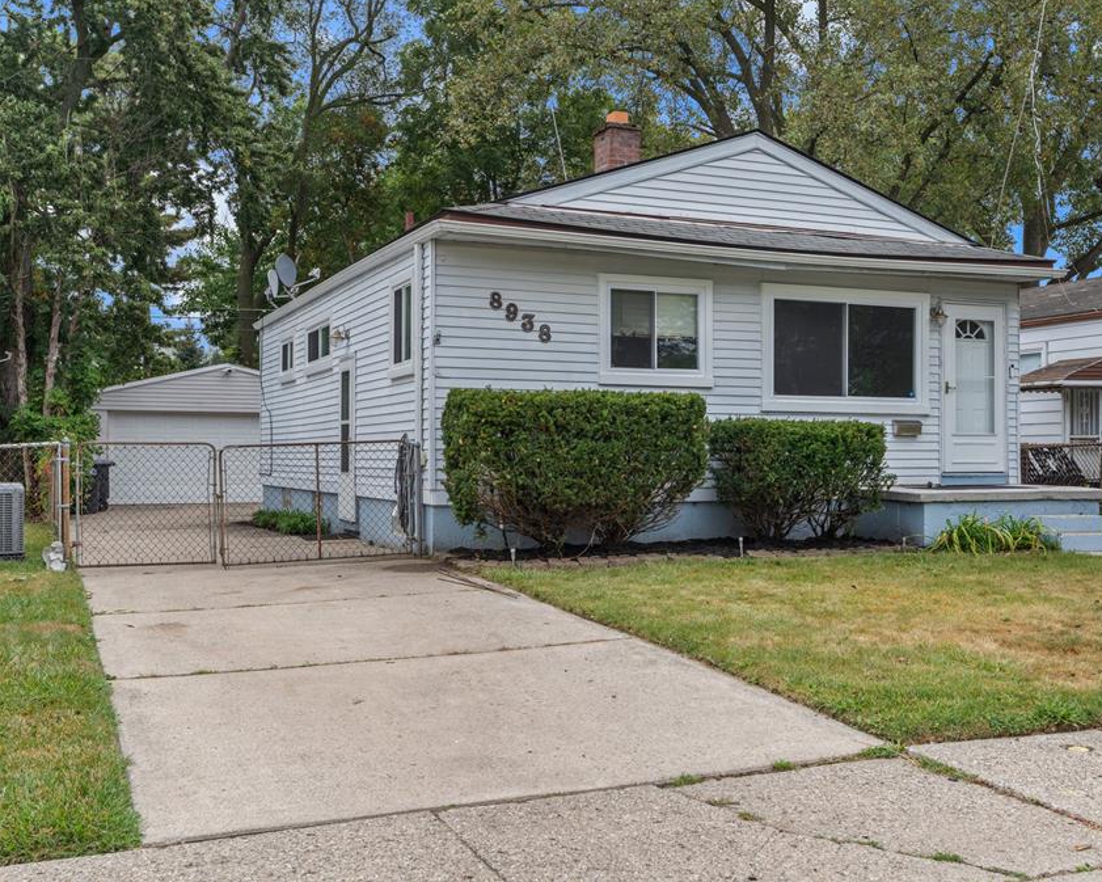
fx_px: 1305
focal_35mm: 40
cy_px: 438
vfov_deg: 37.3
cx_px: 670
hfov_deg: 45.5
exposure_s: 1/15
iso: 100
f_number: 8
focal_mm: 35
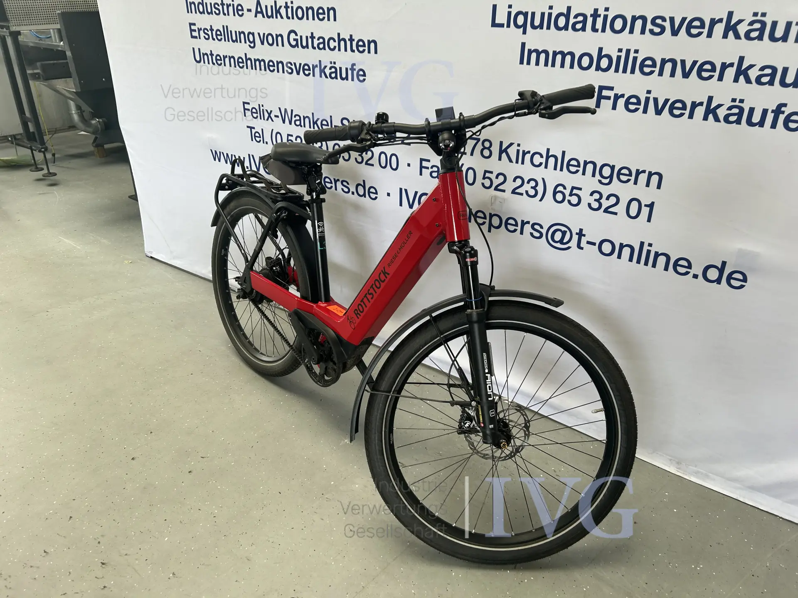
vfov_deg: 53.1
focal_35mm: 26
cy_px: 299
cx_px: 399
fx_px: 599
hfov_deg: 67.3
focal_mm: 5.7
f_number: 1.5
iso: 50
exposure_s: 1/121
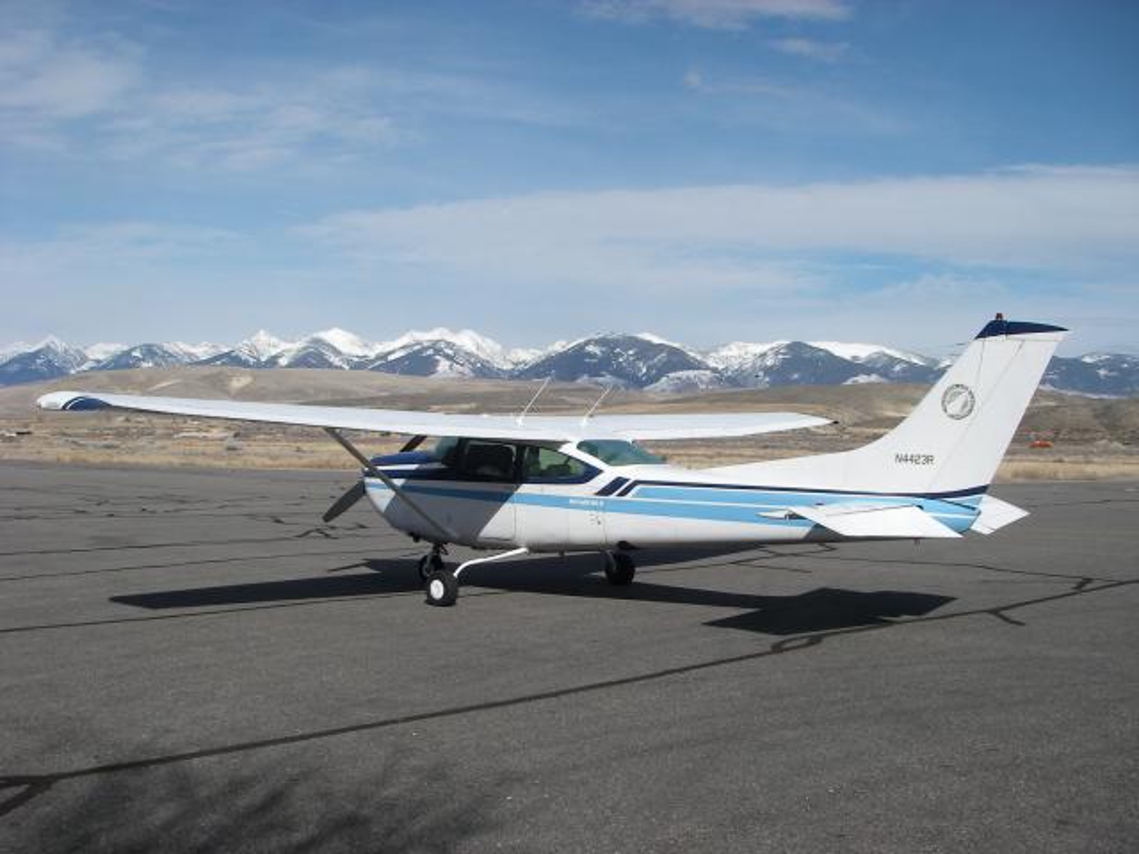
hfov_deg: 49.0
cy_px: 427
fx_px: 1250
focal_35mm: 38
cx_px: 570
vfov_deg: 37.7
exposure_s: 1/400
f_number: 6.6
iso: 64
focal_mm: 6.3
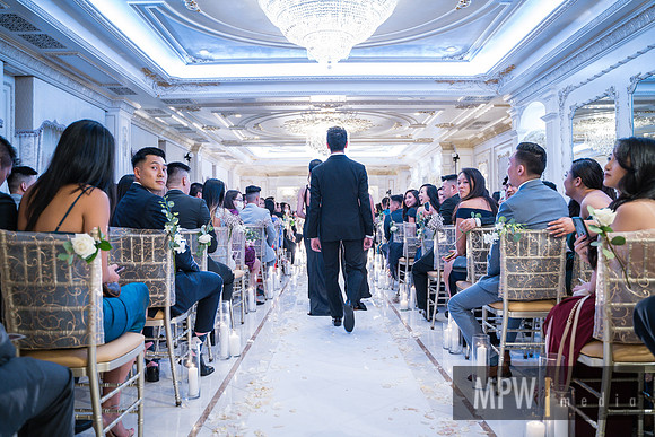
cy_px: 218
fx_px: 520
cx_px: 328
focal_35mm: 29
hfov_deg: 64.5
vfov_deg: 45.6
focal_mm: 28
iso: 1250
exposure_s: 1/80
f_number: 2.8
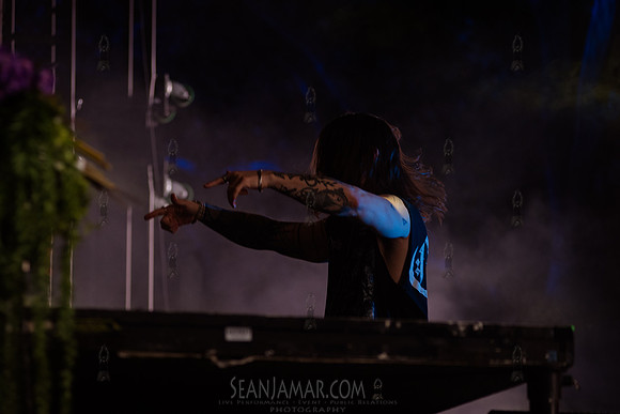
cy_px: 209
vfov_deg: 8.1
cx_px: 348
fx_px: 2905
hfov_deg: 12.2
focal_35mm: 169
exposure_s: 1/320
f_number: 4
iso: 1000
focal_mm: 135
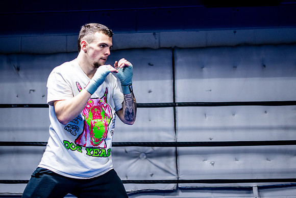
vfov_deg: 18.2
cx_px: 148
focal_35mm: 75
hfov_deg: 27.0
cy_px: 99
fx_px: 617
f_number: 1.8
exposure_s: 1/500
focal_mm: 50
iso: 1000
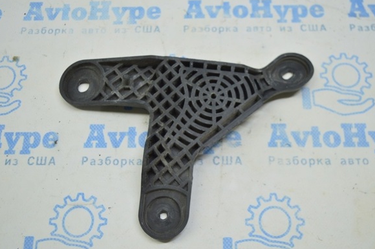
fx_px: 447
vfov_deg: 31.1
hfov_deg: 45.5
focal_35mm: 43
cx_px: 182
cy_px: 118
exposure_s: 1/50
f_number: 4
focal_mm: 26
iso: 400
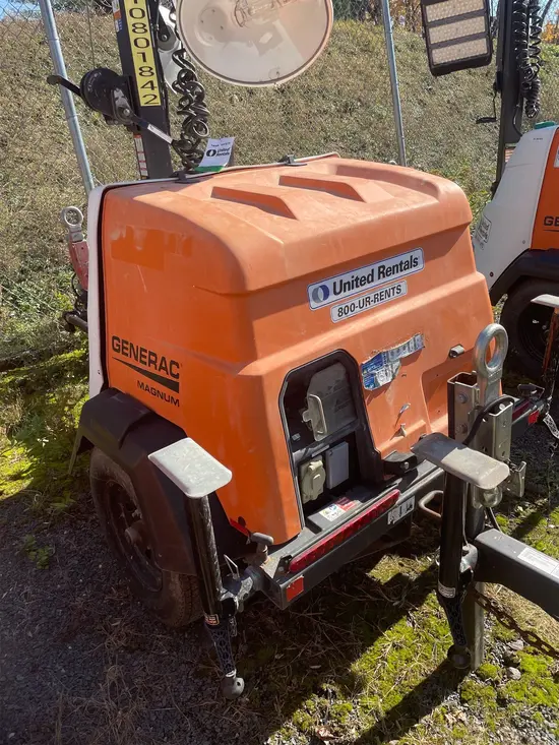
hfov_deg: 53.1
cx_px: 280
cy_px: 372
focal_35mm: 26
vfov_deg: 67.3
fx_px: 560
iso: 50
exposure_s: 1/1984
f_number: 1.6
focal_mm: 4.2
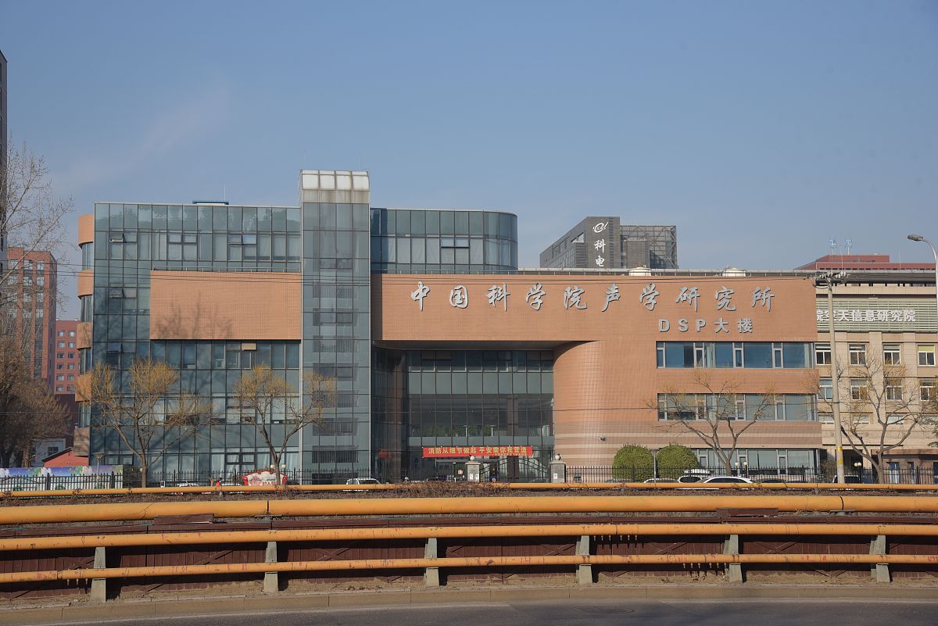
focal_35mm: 55
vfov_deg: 24.6
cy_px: 313
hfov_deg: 36.2
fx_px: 1433
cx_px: 469
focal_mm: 55
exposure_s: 1/1000
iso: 400
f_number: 8
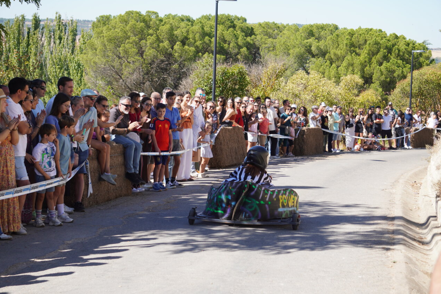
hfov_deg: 24.3
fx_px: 1023
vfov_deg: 16.4
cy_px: 147
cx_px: 222
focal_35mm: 84
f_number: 5
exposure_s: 1/320
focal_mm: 55
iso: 100
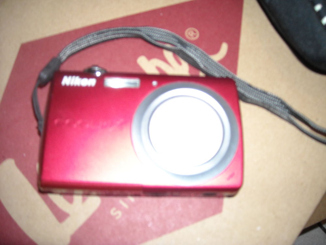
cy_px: 122
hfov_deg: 52.6
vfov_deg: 40.7
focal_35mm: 35
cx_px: 163
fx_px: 330
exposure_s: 1/60
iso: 200
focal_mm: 5.7
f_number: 2.8
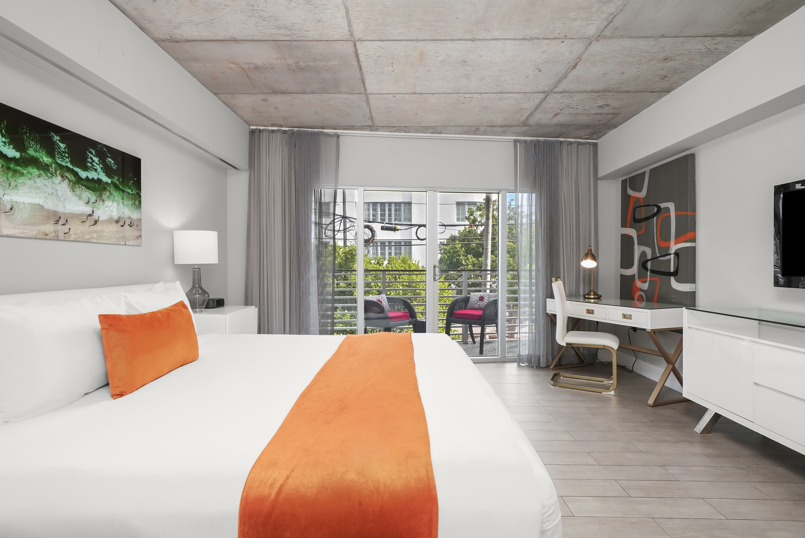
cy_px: 269
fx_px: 358
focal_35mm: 16
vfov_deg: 73.8
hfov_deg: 96.7
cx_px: 402
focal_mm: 16
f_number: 11
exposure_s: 1/30
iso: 1600
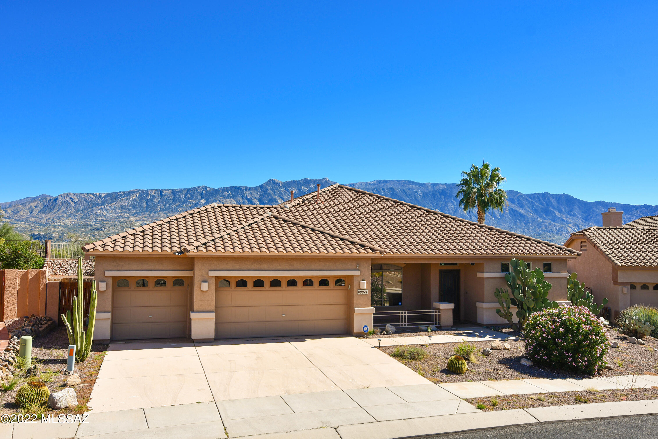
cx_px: 329
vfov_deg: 43.6
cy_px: 220
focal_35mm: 30
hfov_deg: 61.9
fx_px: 548
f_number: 10
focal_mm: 20
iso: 100
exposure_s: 1/400
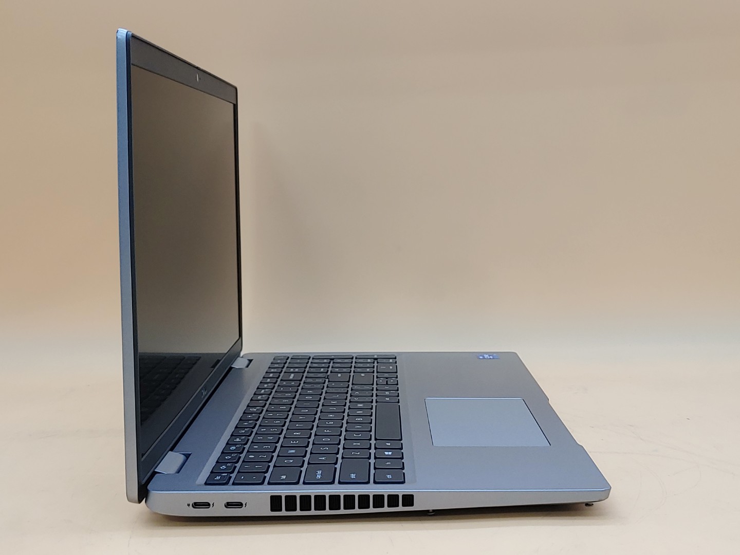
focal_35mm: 44
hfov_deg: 42.9
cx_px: 370
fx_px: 941
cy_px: 278
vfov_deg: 32.9
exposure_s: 1/90
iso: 50
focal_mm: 4.36
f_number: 1.8
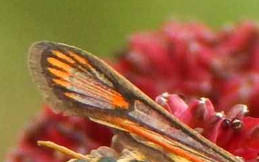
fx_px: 1870
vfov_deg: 4.9
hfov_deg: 7.9
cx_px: 201
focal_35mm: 265
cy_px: 199
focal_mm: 20.5
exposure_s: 1/30
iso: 320
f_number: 4.6
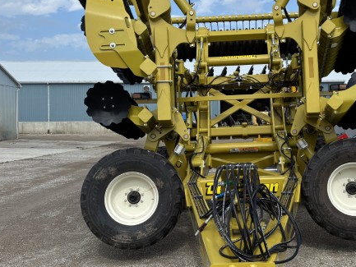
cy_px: 120
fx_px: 494
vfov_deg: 30.3
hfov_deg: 39.2
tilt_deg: +0.1
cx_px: 238
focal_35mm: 48
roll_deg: +0.6
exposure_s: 1/2571
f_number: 1.6
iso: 50
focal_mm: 5.96
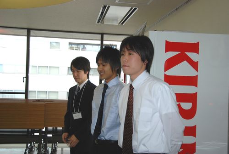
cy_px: 77
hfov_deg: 42.3
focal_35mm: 46
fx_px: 296
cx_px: 114
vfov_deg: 29.0
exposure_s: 1/60
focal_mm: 31
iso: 200
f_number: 4.2
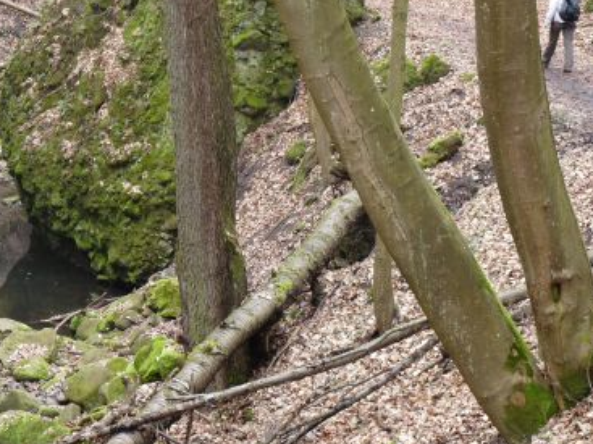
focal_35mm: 122
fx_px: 2089
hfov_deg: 16.1
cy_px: 98
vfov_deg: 12.1
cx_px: 202
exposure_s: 1/50
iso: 100
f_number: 3.4
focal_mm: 12.4
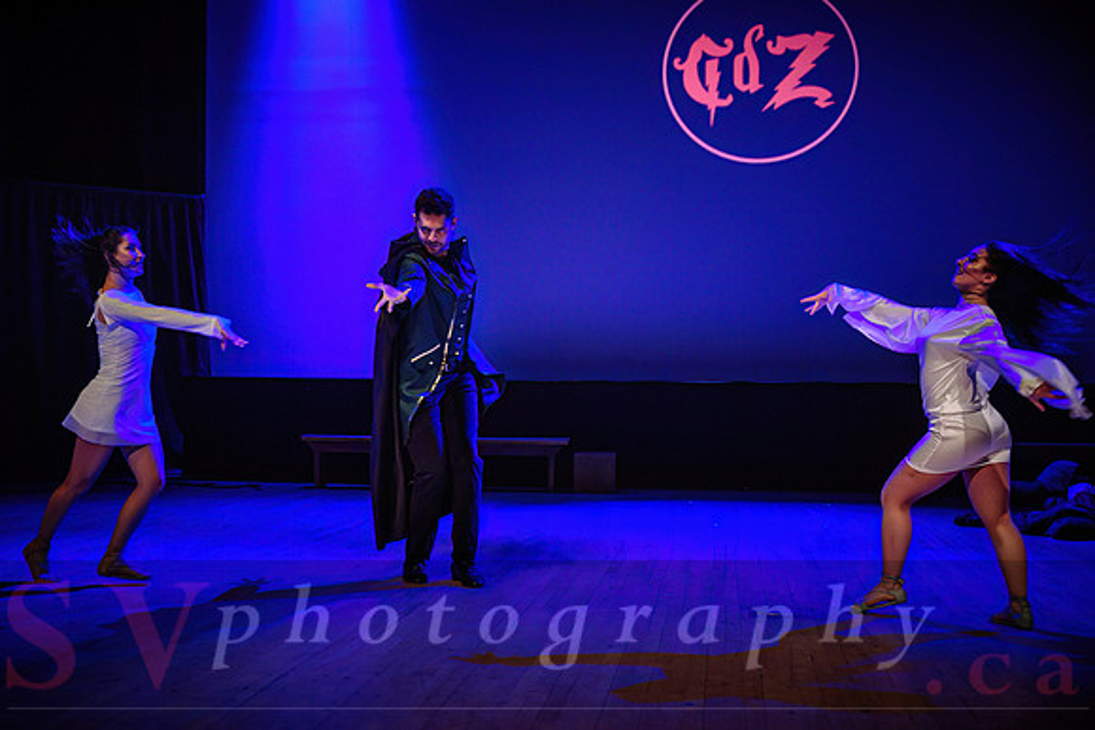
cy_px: 384
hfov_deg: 40.0
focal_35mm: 49
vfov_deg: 27.3
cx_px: 519
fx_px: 1504
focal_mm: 47
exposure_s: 1/200
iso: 1600
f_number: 2.8
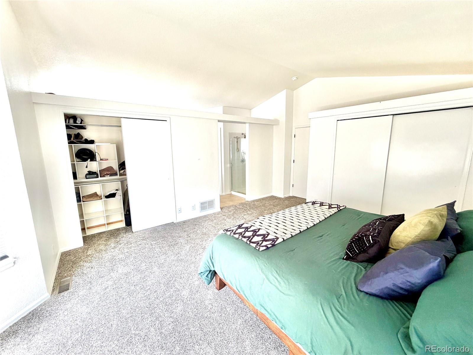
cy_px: 178
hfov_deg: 102.1
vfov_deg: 85.7
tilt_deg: -9.4
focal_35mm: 14
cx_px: 236
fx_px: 191
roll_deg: +1.1
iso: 200
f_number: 2.2
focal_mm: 2.22
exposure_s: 1/121
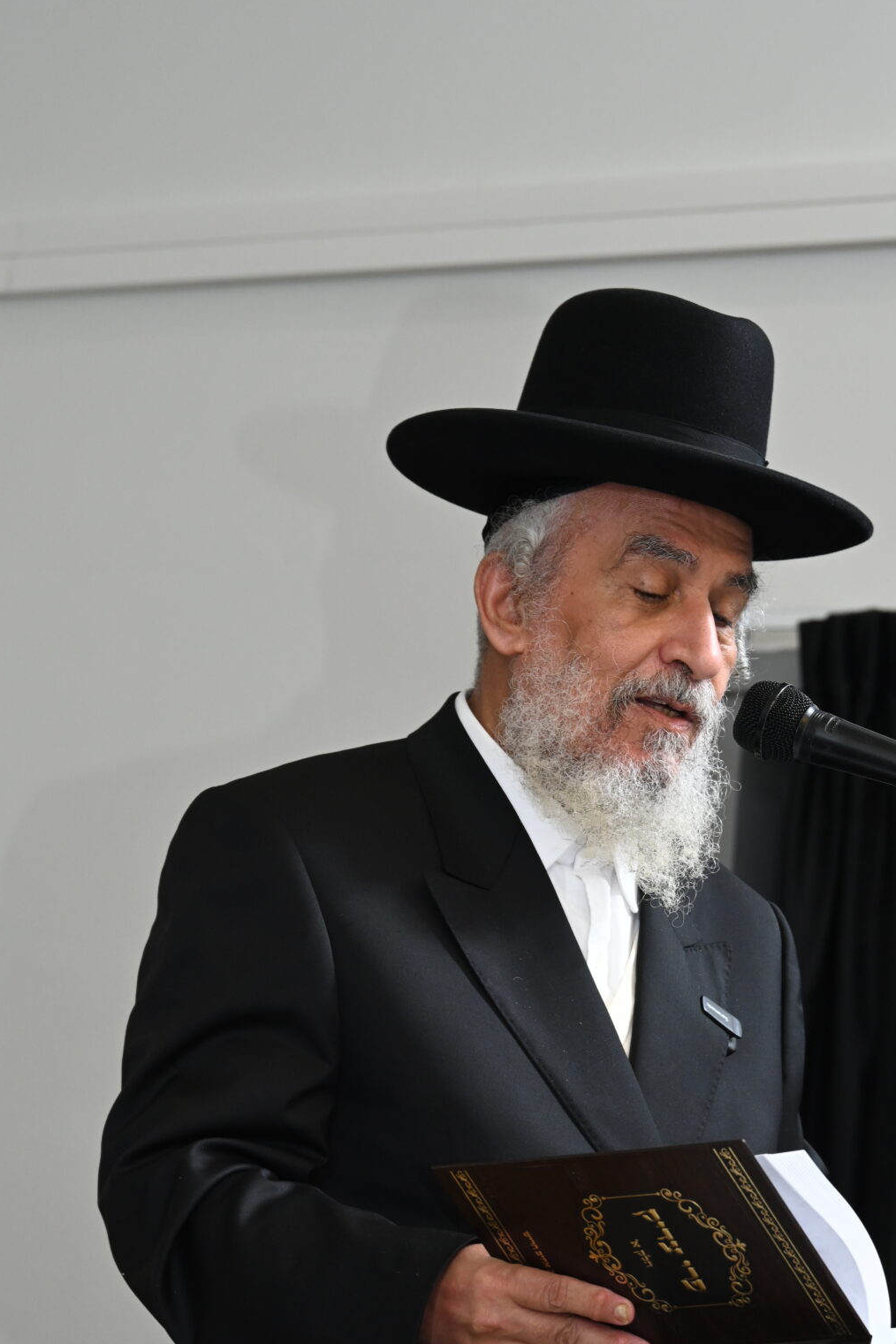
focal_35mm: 136
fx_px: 5077
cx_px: 508
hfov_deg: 10.1
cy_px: 815
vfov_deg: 15.1
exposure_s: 1/125
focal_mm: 101
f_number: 9
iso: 1250
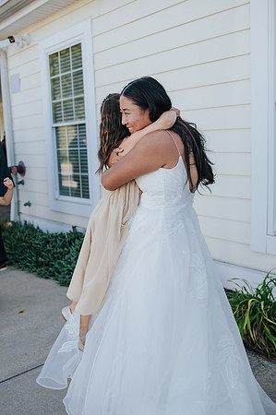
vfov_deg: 54.5
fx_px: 403
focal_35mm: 35
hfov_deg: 37.8
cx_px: 138
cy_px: 208
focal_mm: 35
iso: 250
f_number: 3.5
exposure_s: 1/400
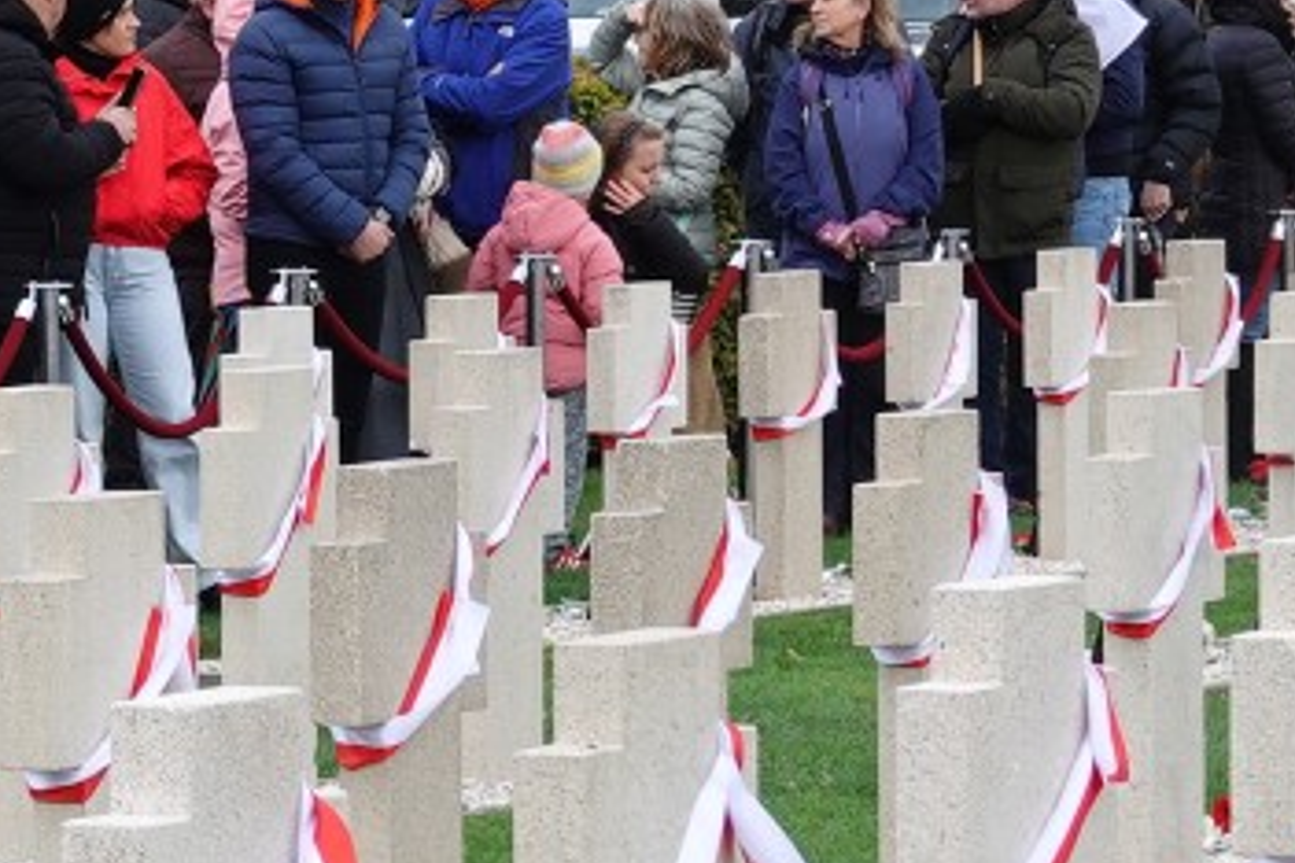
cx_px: -1044
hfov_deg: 6.7
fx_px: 10791
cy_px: 564
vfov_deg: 4.6
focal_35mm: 300
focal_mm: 23.95
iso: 100
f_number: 3.5
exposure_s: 1/250
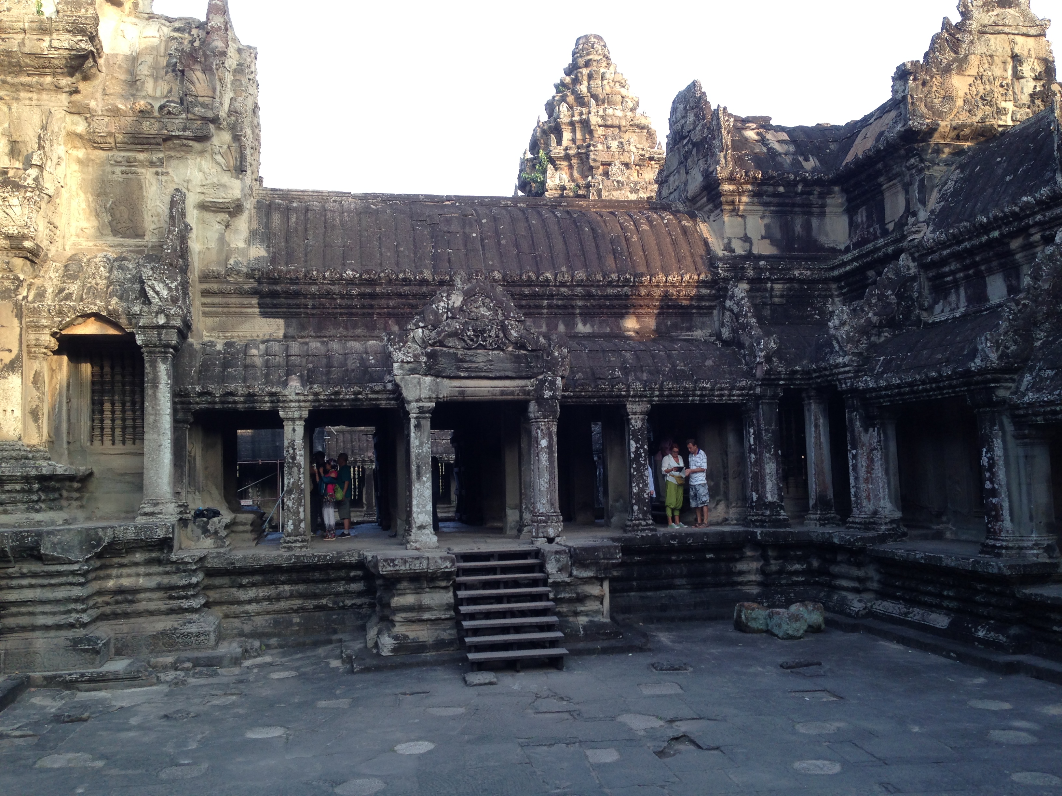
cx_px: 531
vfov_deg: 42.9
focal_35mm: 33
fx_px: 1012
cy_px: 398
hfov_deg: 55.4
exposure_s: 1/120
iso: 50
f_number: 2.4
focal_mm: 4.12
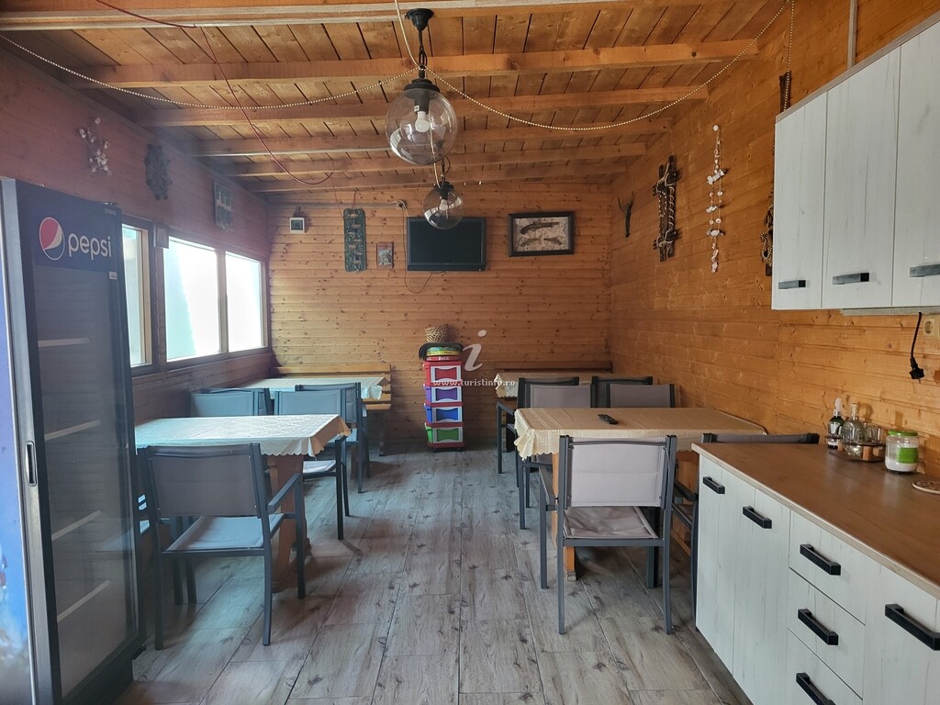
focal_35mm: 26
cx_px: 470
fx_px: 706
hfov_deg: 67.3
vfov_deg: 53.1
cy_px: 352
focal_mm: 5.4
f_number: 1.8
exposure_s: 1/50
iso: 320
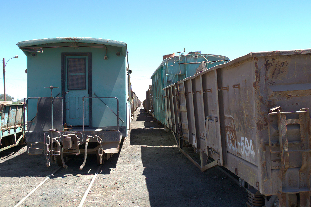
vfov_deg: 29.8
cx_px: 156
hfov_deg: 43.6
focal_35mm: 45
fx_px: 388
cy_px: 104
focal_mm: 30
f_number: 6.3
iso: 100
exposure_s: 1/160
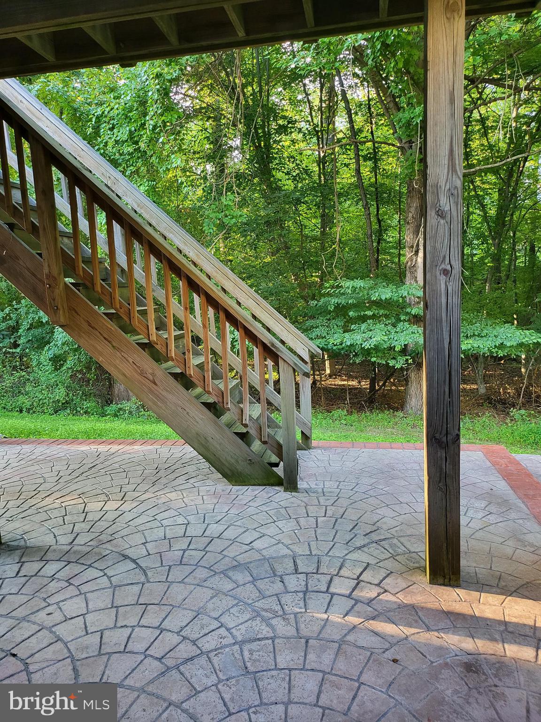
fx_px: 500
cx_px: 270
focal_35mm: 24
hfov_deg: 56.8
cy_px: 361
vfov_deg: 71.6
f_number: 1.8
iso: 250
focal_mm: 5
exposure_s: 1/120
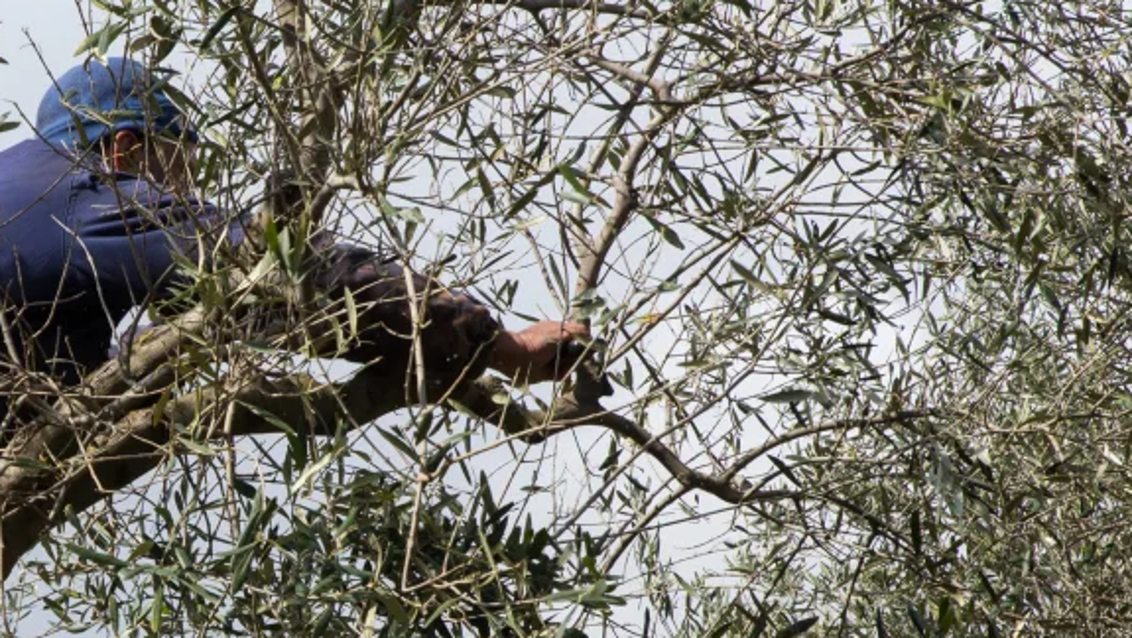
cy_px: 527
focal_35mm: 153
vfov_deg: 7.9
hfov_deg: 13.9
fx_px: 4594
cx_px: 83
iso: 400
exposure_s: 1/400
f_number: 11
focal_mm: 70
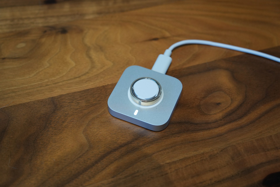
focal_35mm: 51
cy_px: 94
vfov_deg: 26.5
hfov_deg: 38.9
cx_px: 140
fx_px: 397
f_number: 5
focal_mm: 51
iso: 1600
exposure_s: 1/125
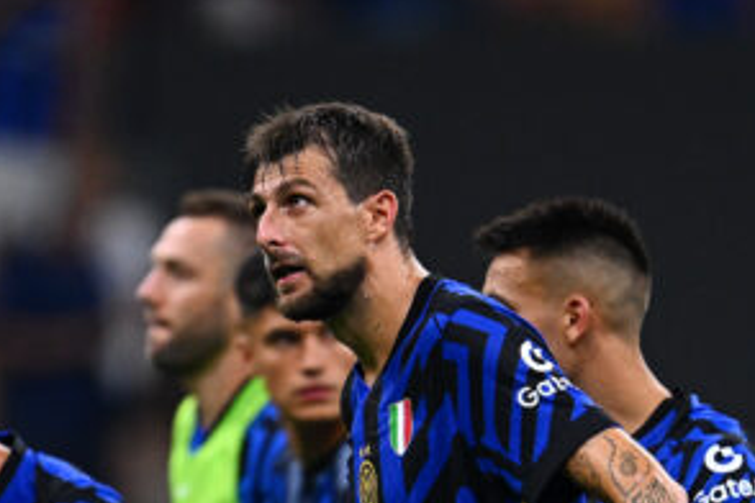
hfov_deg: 1.5
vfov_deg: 1.0
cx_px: 562
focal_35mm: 1394
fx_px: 29233
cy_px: 743
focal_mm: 400
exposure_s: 1/1600
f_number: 2.8
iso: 2000
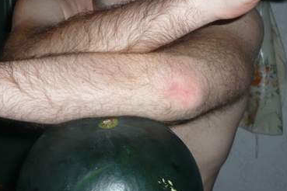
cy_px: 49
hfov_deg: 25.5
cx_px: 89
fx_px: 630
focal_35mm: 79
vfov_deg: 17.2
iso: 100
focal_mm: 5.8
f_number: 2.8
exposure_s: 1/30
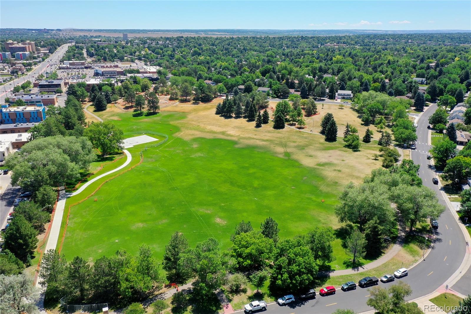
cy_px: 157
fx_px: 366
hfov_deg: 65.5
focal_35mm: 28
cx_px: 236
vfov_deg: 46.4
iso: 100
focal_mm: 10.26
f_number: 5.6
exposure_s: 1/320
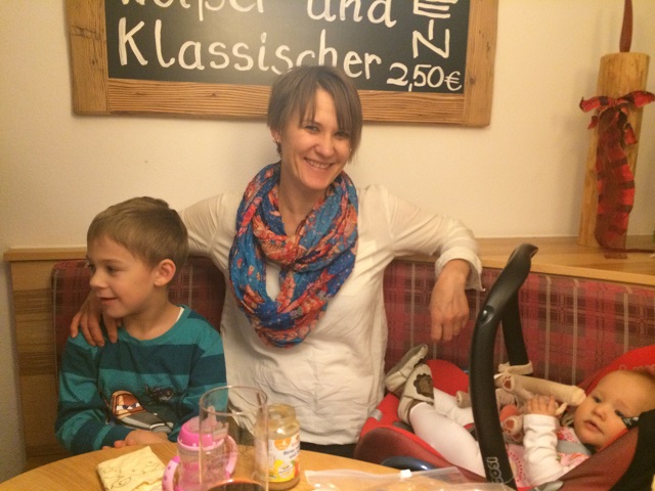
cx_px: 328
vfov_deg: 46.8
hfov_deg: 60.0
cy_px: 246
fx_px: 568
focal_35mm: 30
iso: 320
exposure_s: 1/20
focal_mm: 4.12
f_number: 2.2
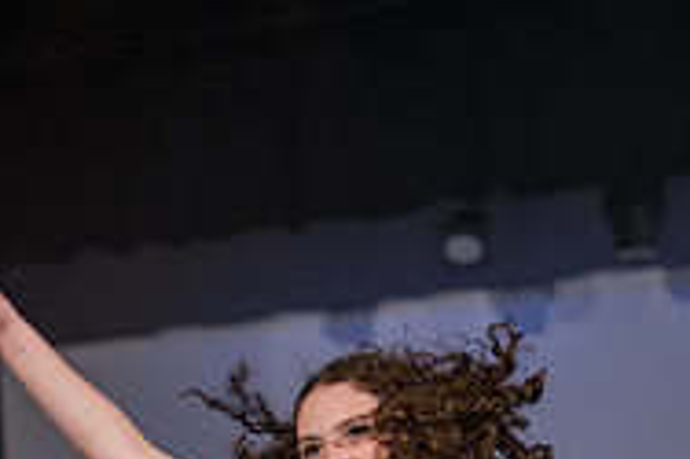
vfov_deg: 7.9
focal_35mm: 168
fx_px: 3217
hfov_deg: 12.2
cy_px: 797
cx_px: 341
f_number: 2.8
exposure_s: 1/500
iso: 400
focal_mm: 70
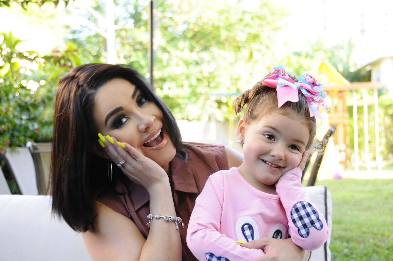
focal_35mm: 66
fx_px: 720
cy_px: 130
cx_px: 196
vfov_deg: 20.6
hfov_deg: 30.5
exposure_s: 1/60
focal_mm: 44
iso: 400
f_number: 4.5
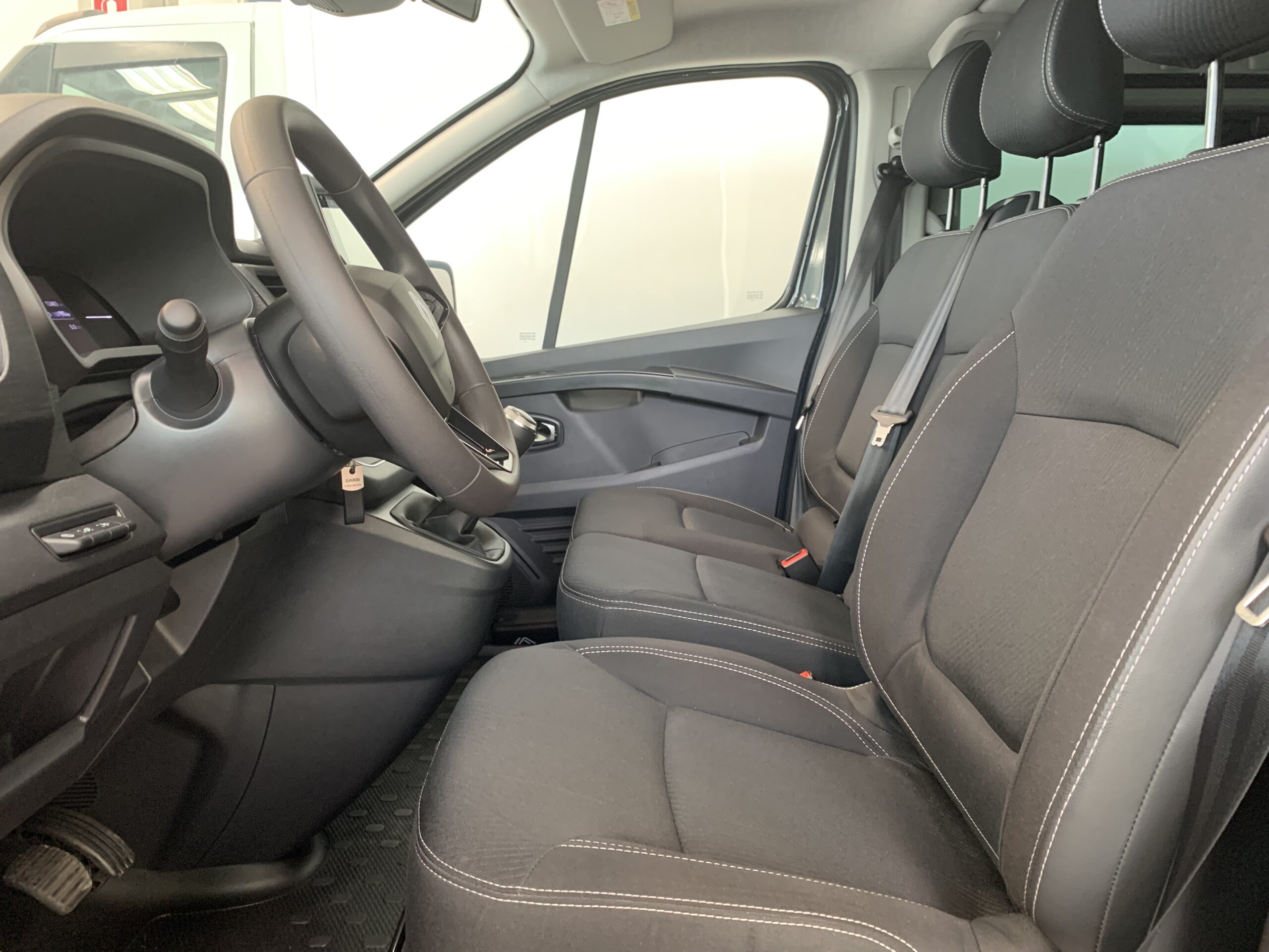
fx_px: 953
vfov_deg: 53.1
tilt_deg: -7.8
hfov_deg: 67.3
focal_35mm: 26
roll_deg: -0.4
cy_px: 476
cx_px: 634
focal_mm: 4.25
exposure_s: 1/60
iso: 200
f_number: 1.8
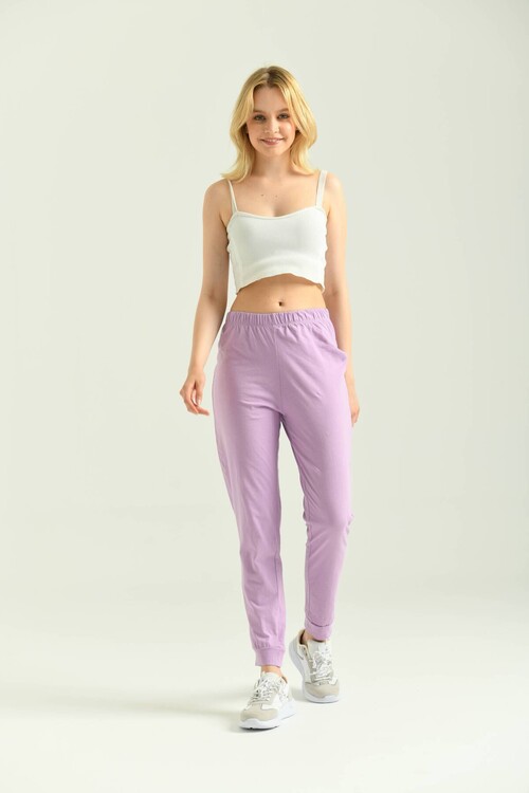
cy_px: 396
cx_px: 264
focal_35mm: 80
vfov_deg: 25.4
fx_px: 1763
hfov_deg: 17.1
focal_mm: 80
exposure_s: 1/160
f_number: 5.6
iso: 125
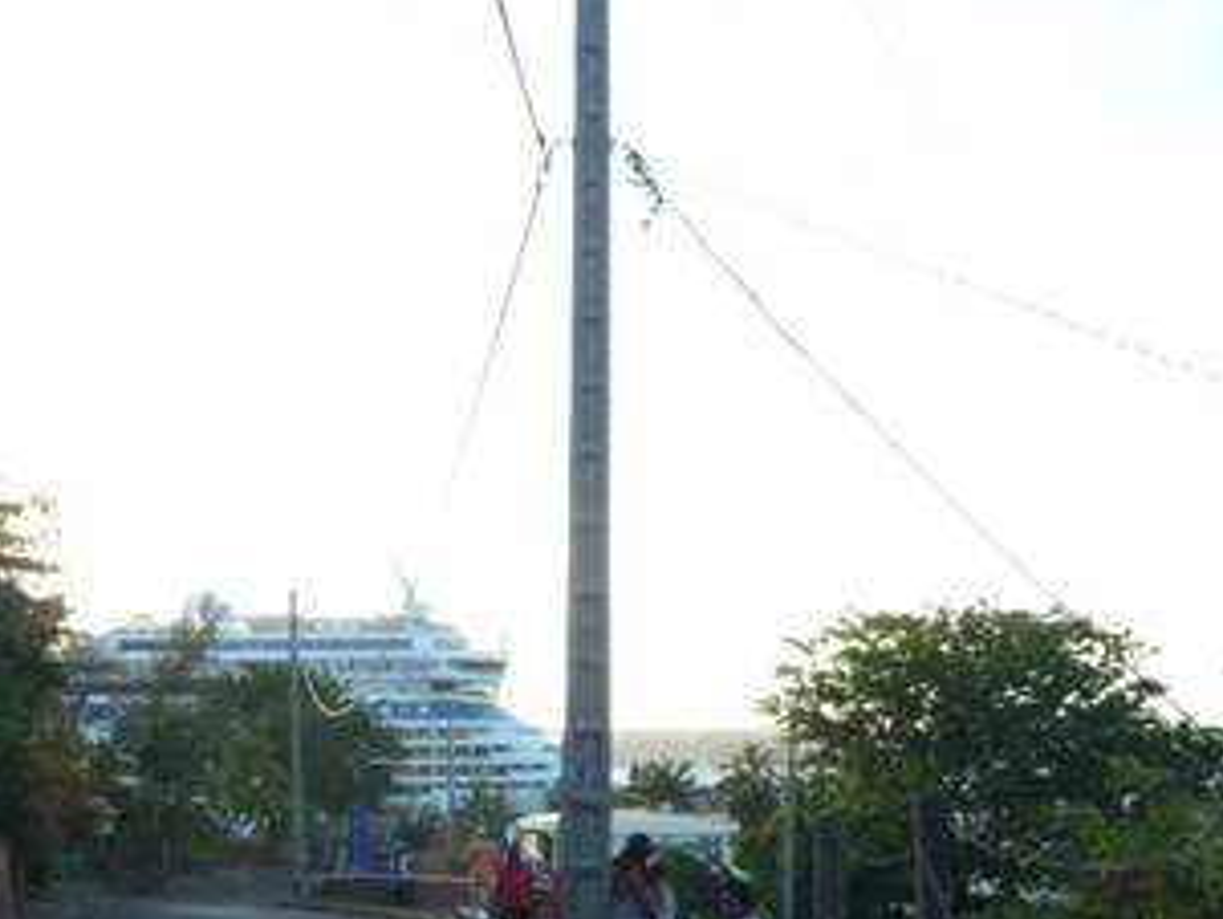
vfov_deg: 28.0
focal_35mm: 51
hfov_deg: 37.2
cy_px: 740
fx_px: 1803
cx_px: 451
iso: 100
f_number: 4
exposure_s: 1/125
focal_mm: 4.3
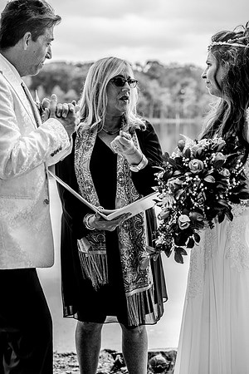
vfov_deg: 28.8
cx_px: 124
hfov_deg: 19.5
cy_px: 187
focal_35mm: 70
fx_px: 726
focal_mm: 70
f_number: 5
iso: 160
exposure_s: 1/200
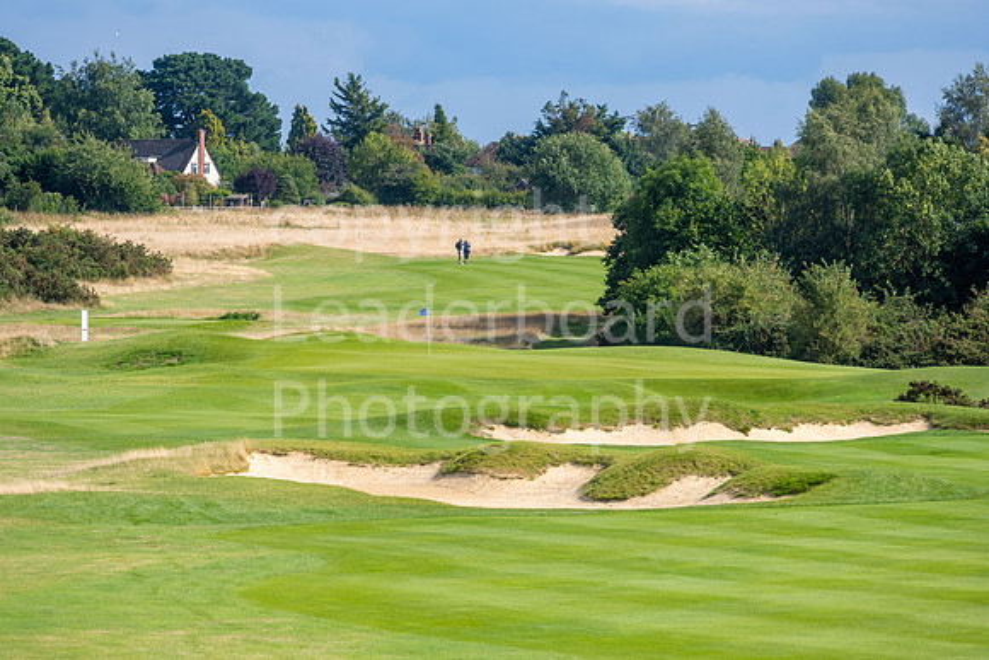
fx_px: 8243
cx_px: 494
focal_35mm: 300
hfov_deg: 6.9
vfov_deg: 4.6
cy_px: 330
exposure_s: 1/500
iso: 125
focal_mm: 300
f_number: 7.1
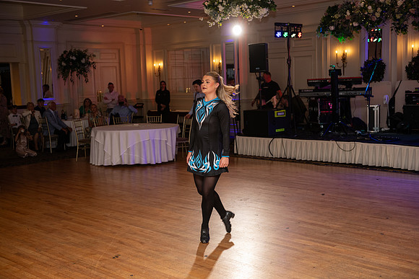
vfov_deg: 28.1
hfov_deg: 41.1
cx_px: 210
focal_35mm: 48
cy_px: 140
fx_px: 559
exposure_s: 1/160
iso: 500
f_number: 3.5
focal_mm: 48
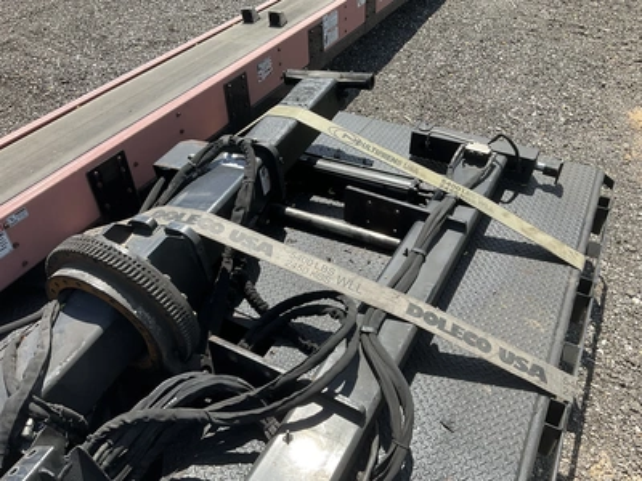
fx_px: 538
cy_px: 240
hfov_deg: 61.7
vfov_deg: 48.2
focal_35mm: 29
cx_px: 321
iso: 25
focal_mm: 3
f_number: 1.8
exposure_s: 1/1055
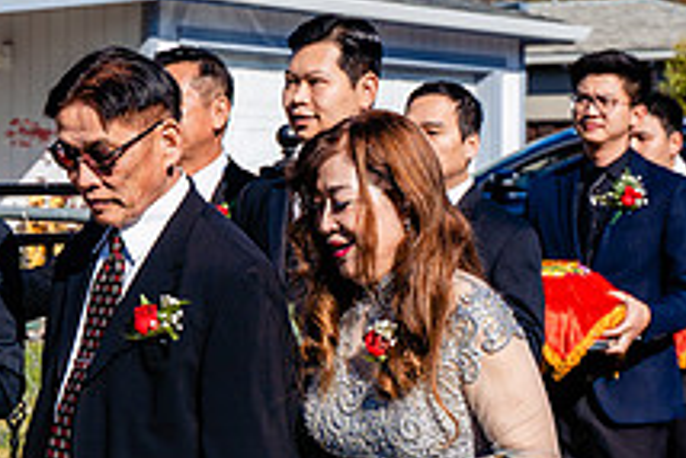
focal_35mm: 107
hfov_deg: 19.0
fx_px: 2040
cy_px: 242
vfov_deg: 12.8
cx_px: 178
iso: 100
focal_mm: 36
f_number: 4
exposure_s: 1/2000
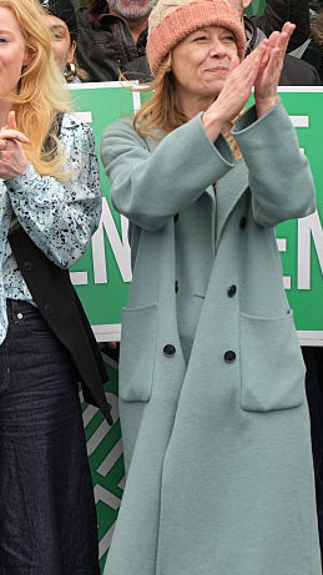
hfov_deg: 7.8
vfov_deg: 13.7
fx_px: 2377
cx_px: 61
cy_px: 154
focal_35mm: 156
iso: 640
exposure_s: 1/500
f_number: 5.6
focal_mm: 67
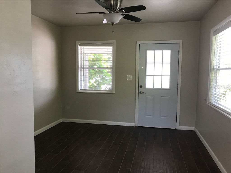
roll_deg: -0.9
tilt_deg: -5.2
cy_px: 86
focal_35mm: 28
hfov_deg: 63.4
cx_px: 116
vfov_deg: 49.7
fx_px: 187
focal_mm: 3.99
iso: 25
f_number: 1.8
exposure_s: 1/30
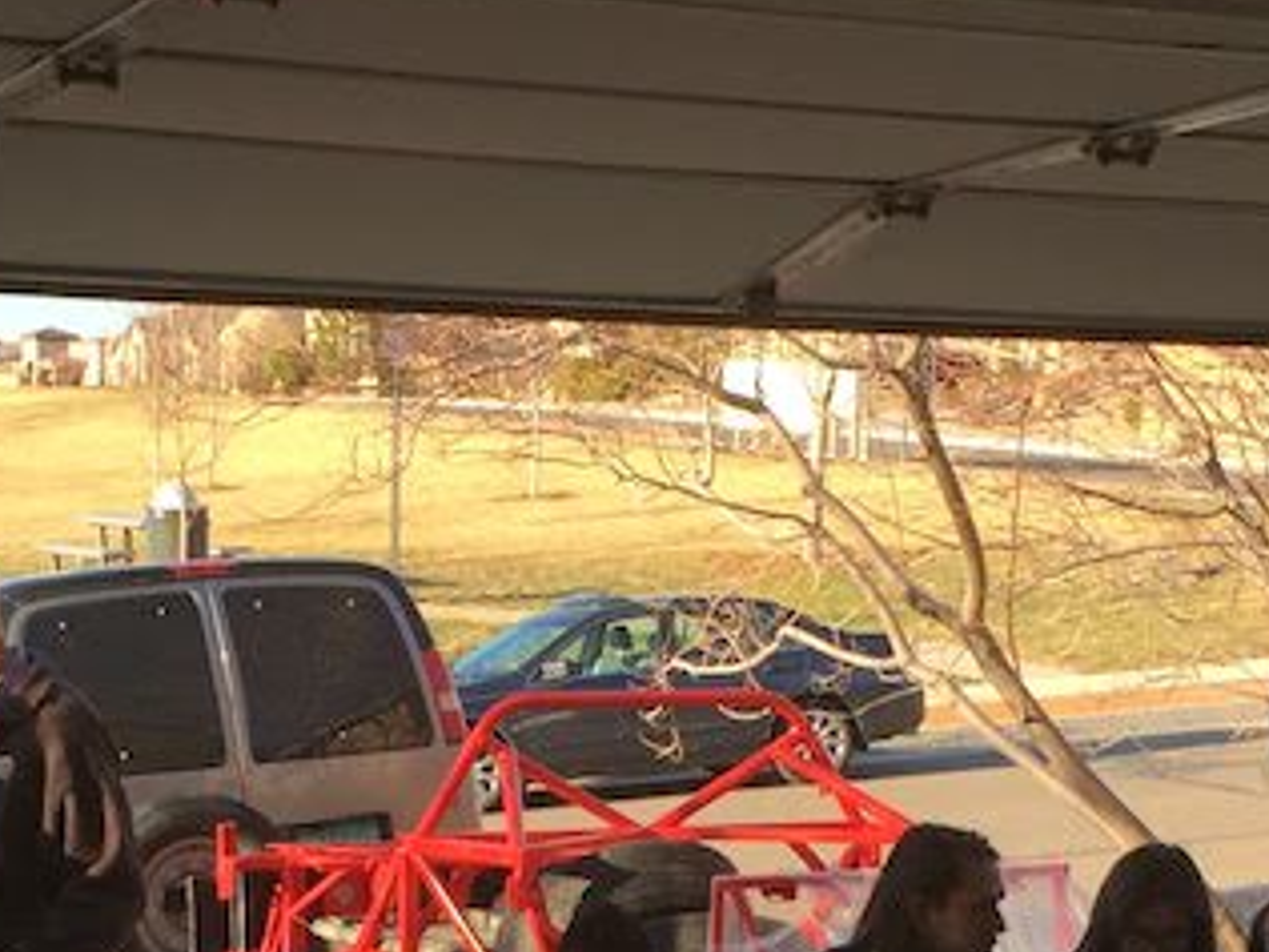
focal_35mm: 94
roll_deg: -0.7
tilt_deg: -9.3
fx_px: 3446
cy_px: 1101
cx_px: 647
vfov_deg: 15.2
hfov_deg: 20.9
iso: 32
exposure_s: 1/449
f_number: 2.2
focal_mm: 4.15
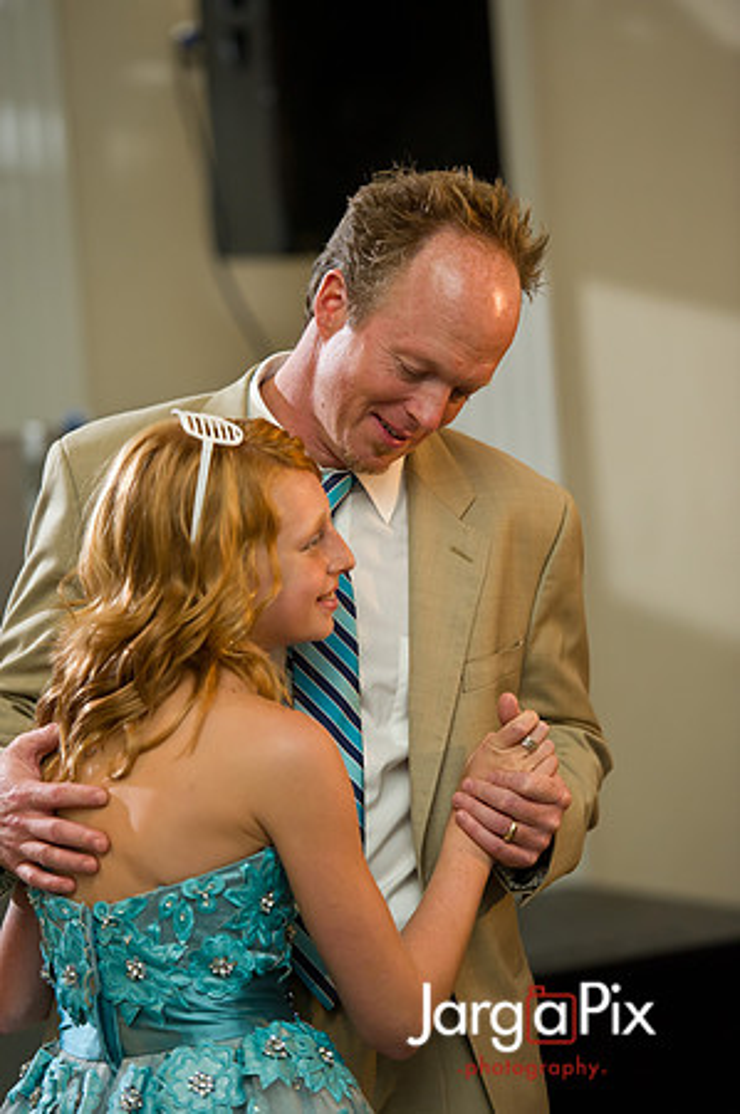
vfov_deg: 13.7
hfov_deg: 9.1
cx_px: 370
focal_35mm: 150
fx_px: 4635
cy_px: 557
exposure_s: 1/125
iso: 1600
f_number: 3.2
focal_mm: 150
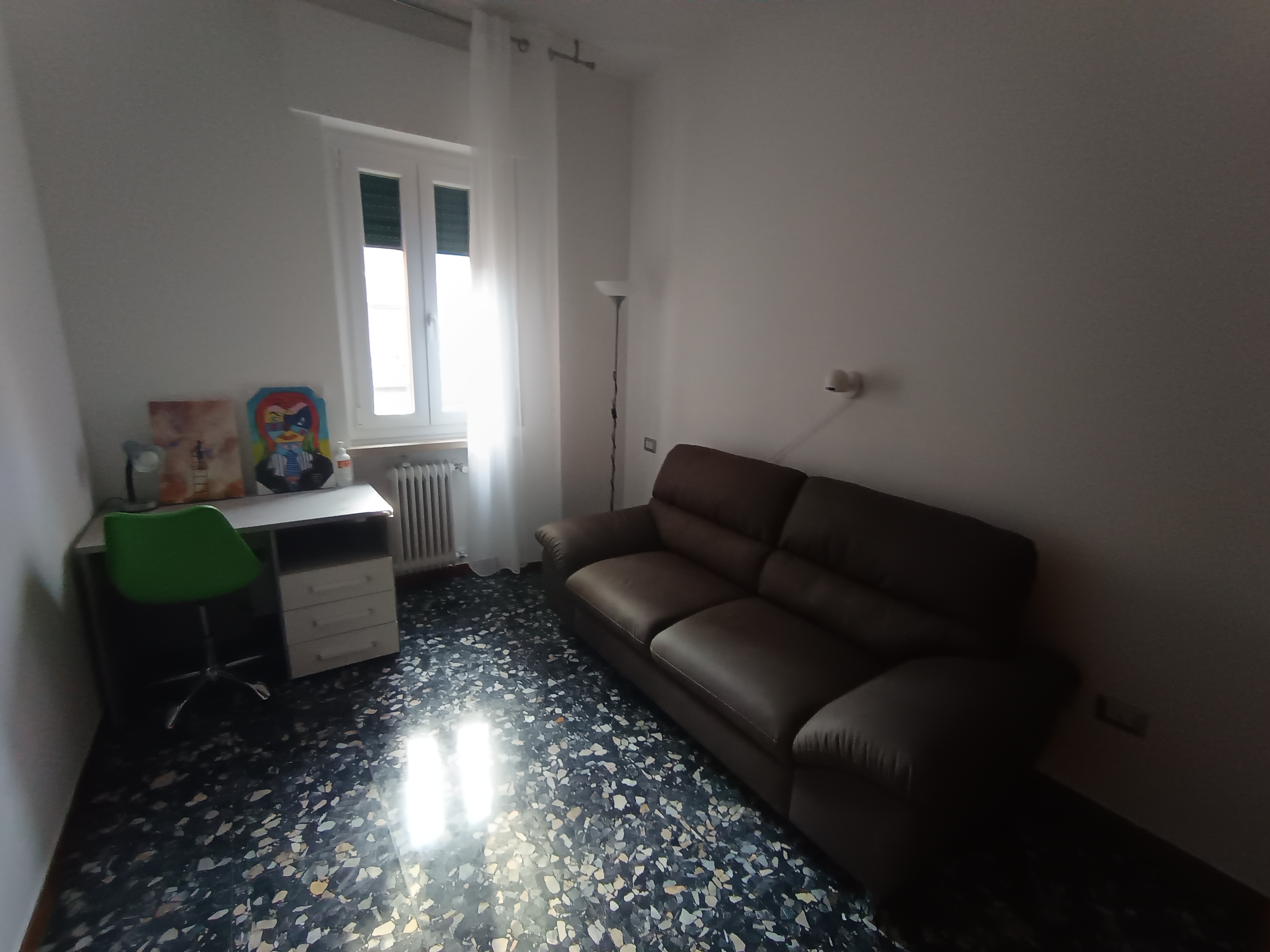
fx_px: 587
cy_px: 476
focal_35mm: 16
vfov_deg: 78.1
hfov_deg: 94.5
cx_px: 635
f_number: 2.2
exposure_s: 1/33.3
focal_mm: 1.65
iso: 416
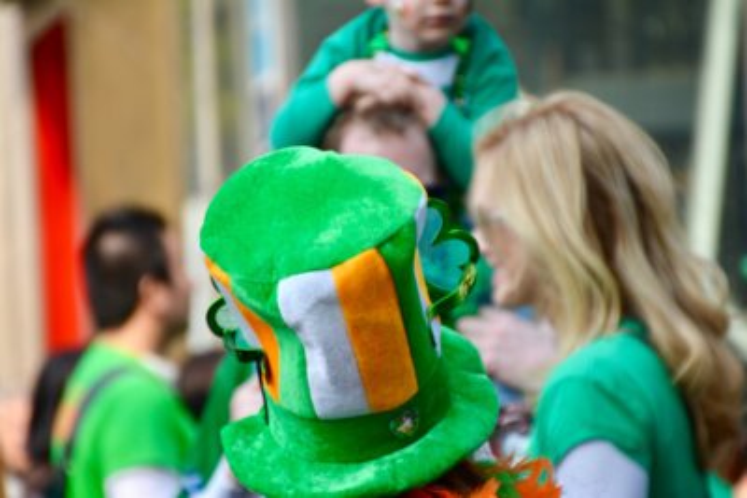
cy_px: 249
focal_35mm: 405
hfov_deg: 5.1
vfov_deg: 3.4
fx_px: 8406
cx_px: 374
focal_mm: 270
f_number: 6.3
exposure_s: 1/500
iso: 250
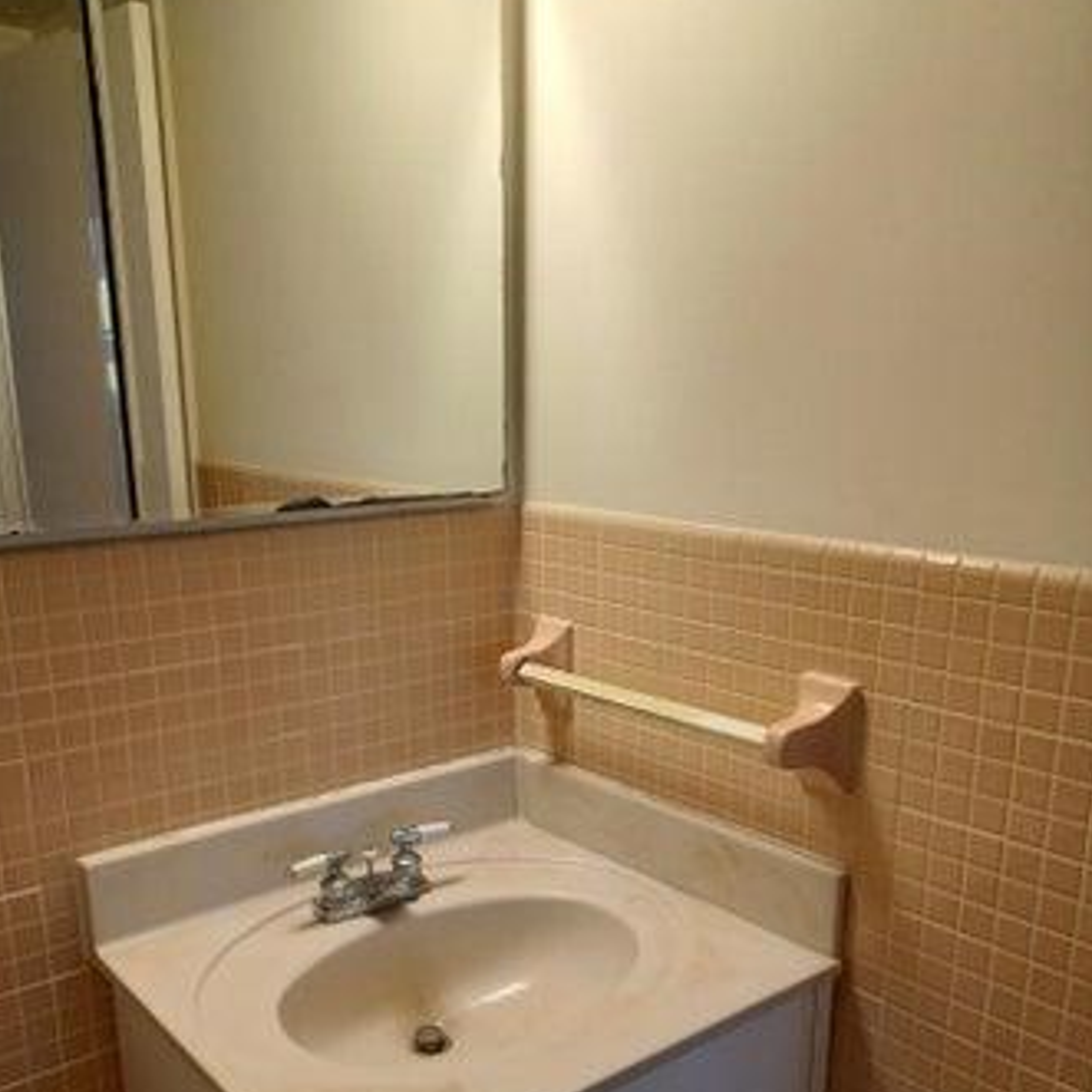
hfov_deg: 51.1
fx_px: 1142
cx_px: 511
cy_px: 693
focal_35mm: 32
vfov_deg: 50.5
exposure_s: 1/60
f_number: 1.8
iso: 200
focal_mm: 4.6
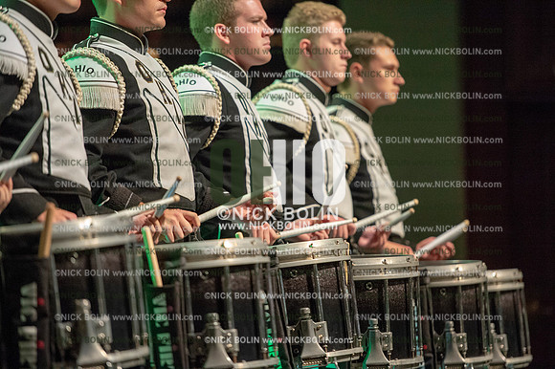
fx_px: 2850
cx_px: 278
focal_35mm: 185
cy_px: 184
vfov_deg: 7.4
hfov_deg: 11.1
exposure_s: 1/800
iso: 8000
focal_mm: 185
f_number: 2.8
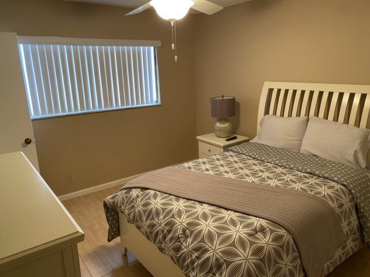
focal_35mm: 26
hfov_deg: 67.3
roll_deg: +0.3
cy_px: 138
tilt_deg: -15.4
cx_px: 185
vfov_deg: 53.1
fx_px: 278
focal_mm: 4.25
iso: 200
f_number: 1.8
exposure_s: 1/60
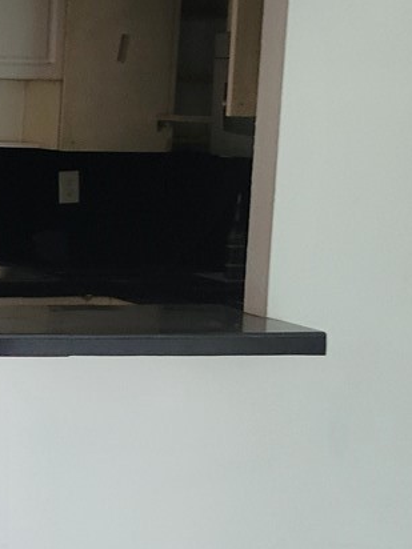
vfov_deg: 19.4
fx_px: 1603
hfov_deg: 13.2
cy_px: 274
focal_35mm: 101
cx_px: -340
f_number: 1.8
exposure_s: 1/40
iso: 320
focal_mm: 5.4
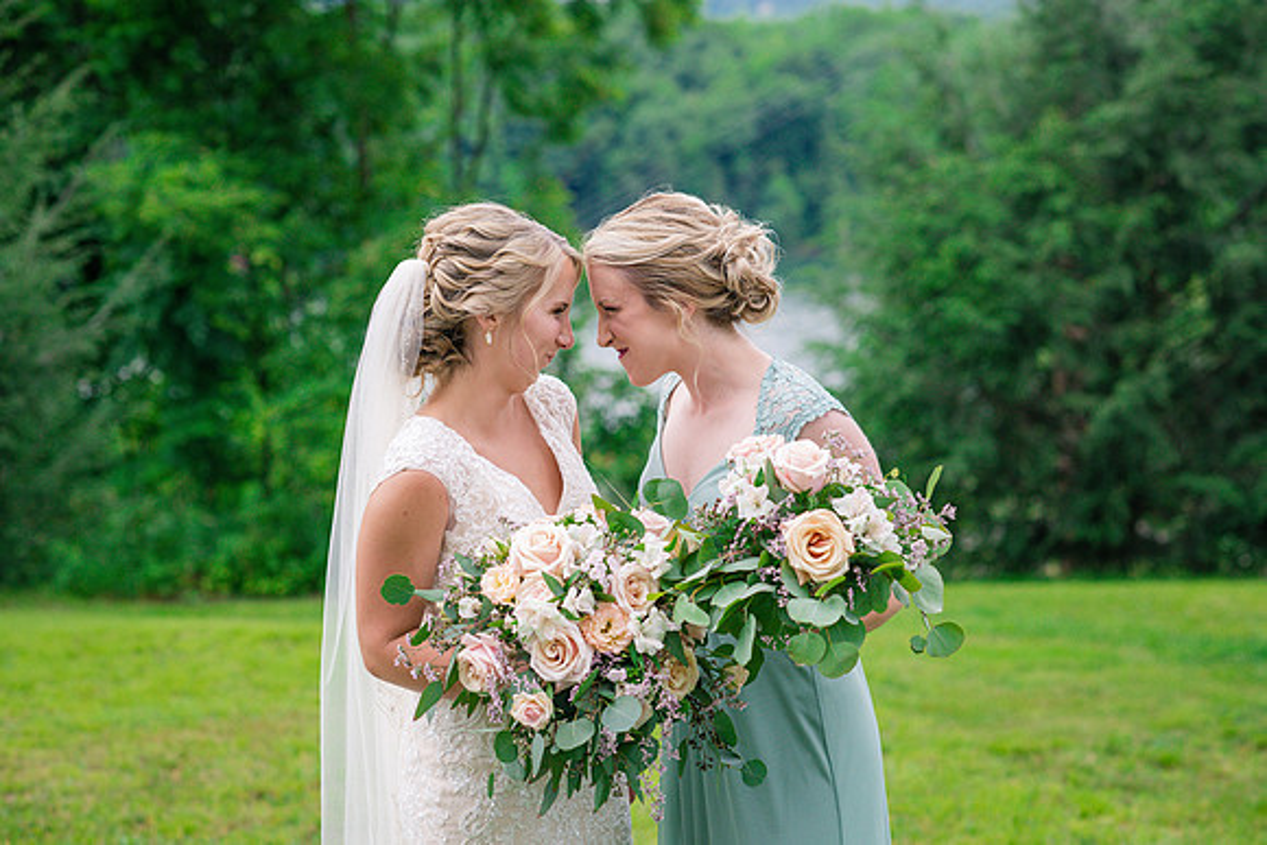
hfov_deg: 23.9
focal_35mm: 85
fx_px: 2992
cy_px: 422
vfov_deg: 16.1
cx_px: 634
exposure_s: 1/2000
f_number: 3.5
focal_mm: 85
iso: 500
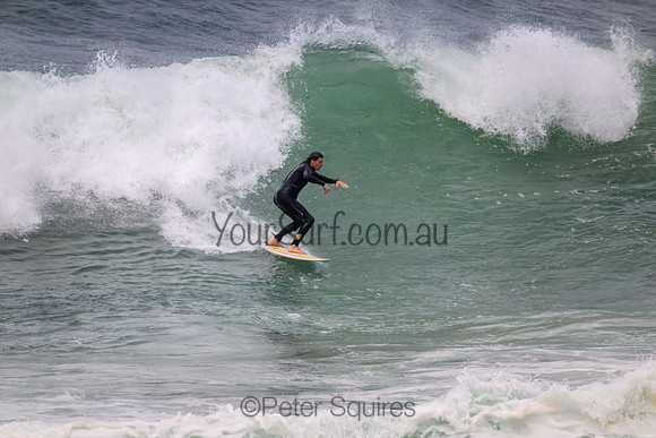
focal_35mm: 800
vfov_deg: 1.7
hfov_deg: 2.6
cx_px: 328
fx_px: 14581
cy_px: 219
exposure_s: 1/2000
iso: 900
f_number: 11
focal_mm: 800
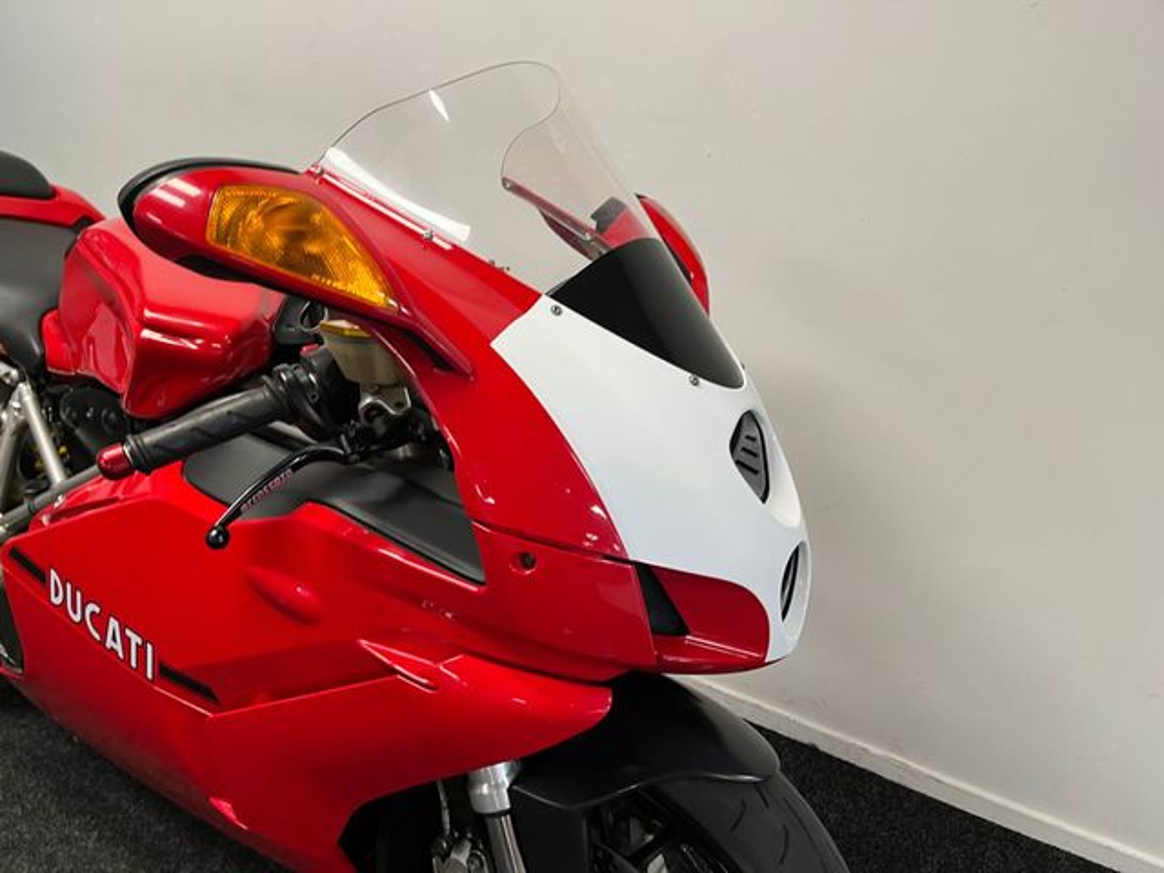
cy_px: 436
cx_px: 582
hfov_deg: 67.3
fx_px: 874
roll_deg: -1.9
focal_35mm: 26
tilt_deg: -23.5
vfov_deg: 53.1
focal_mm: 5.1
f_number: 1.6
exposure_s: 1/50
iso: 80
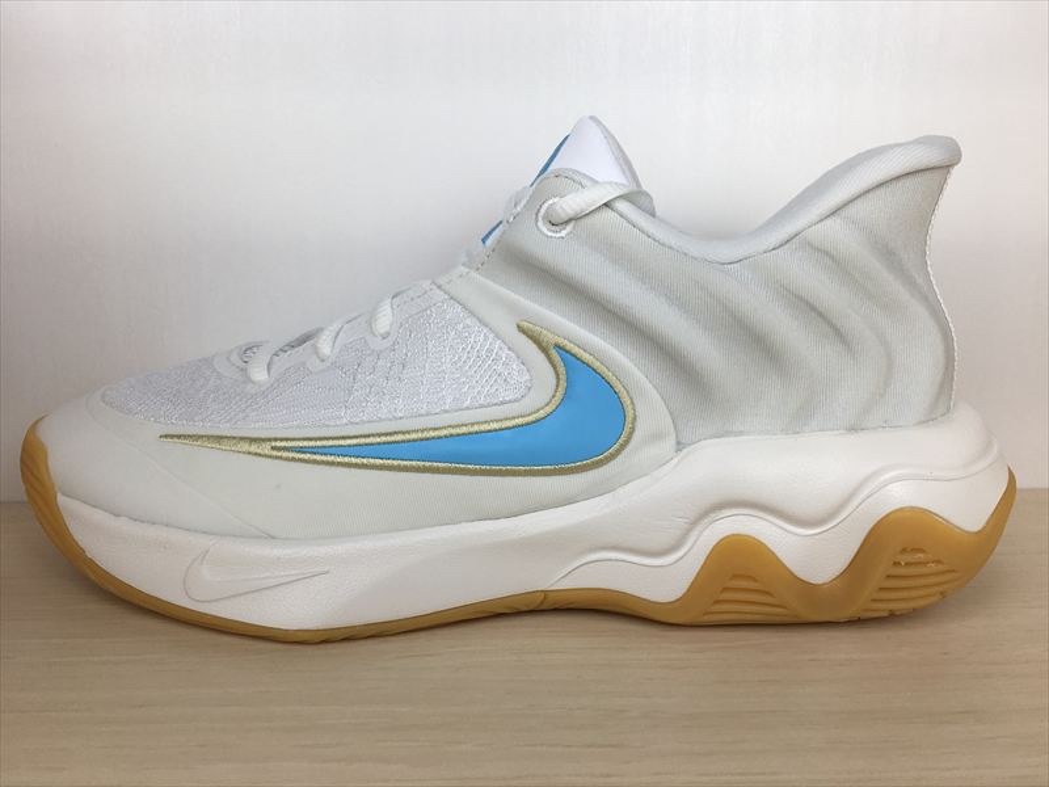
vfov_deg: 48.2
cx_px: 524
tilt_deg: -10.7
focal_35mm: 29
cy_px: 394
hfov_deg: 61.7
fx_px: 879
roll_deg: +0.4
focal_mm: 4.15
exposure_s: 1/218
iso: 25
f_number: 2.2
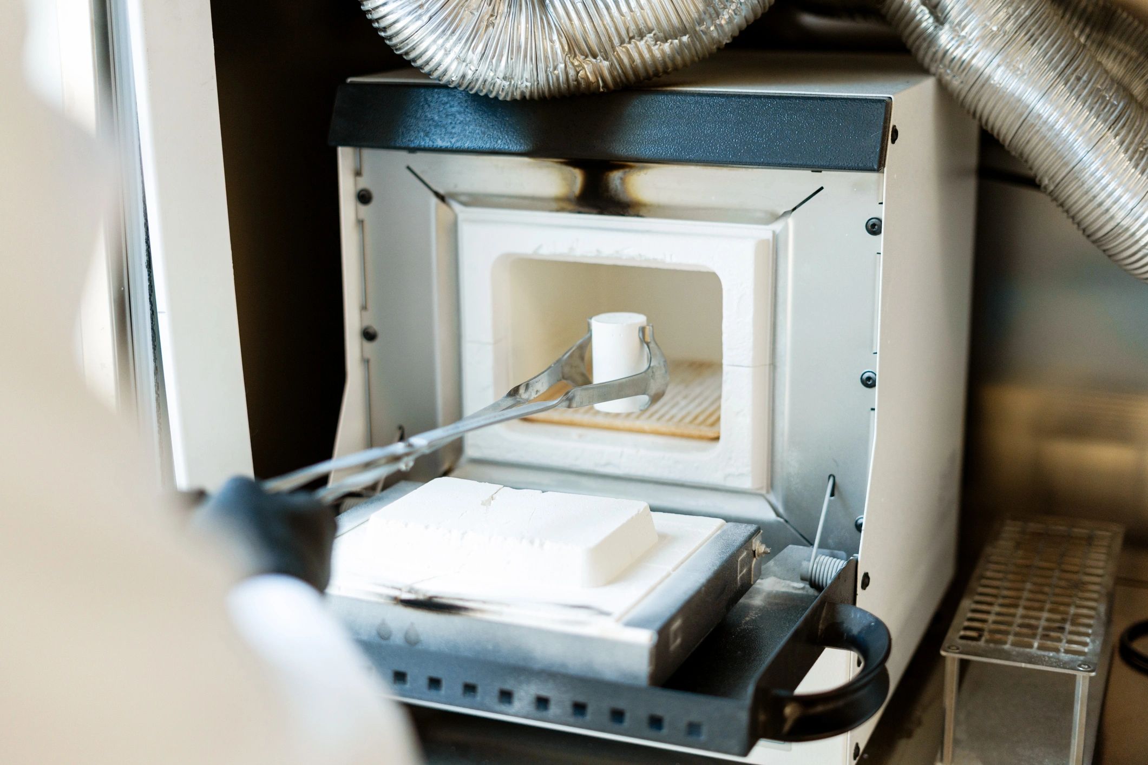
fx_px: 1594
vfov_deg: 27.0
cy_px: 382
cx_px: 574
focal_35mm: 50
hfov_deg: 39.6
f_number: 2
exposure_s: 1/320
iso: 500
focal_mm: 50
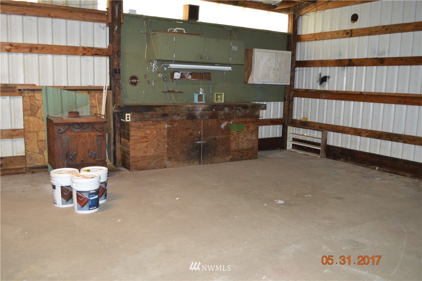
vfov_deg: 43.5
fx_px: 351
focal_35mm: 30
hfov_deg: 62.0
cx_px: 211
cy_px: 140
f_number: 3.8
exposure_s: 1/60
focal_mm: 20
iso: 2000
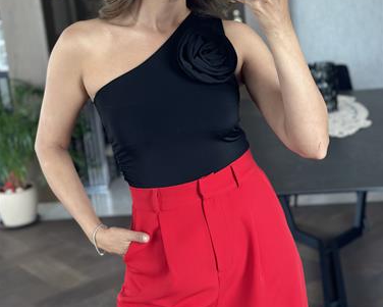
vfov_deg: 24.1
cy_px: 98
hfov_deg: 30.0
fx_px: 714
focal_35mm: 63
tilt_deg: -17.2
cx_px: 192
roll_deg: +6.8
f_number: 1.78
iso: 125
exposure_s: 1/60
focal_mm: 6.86
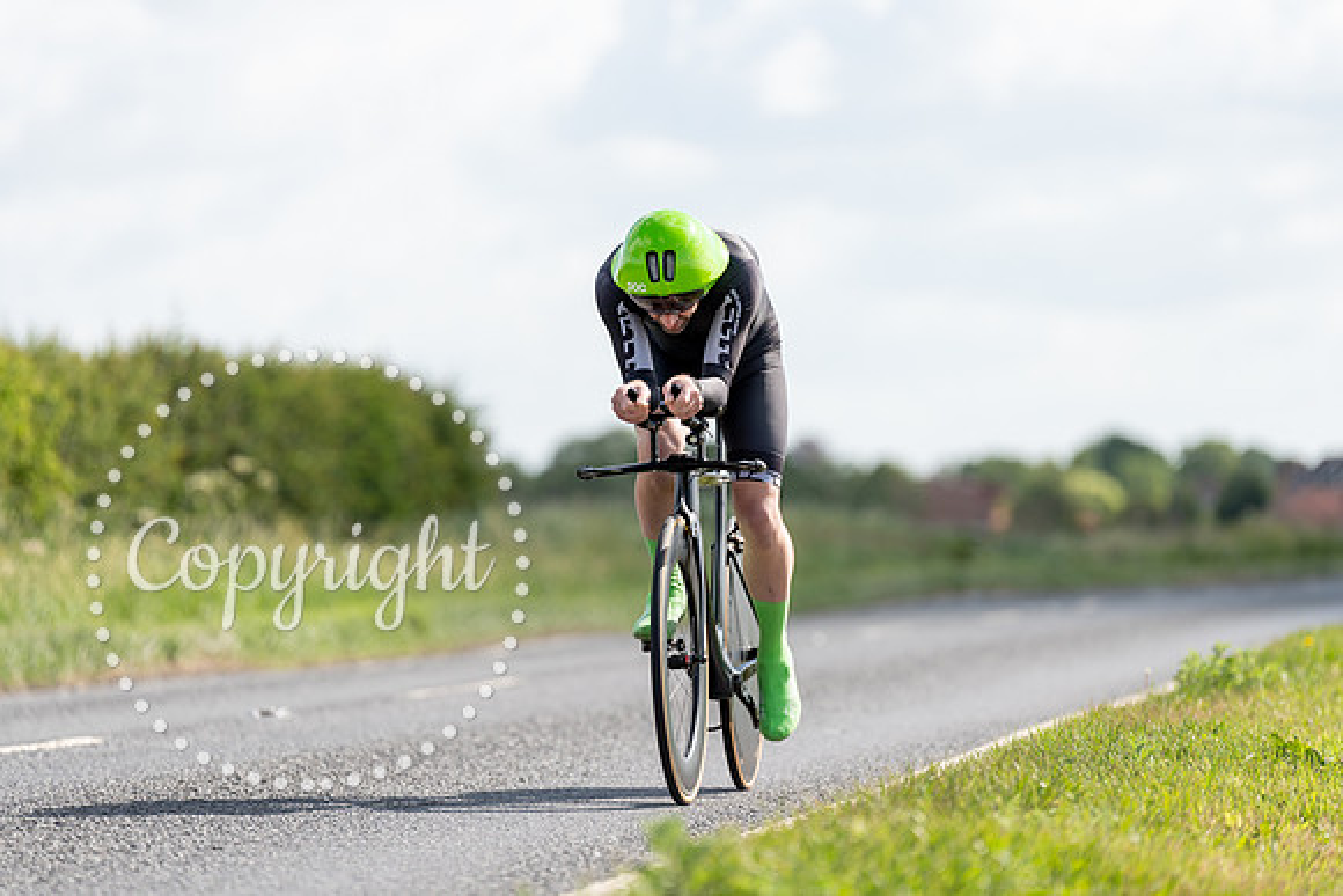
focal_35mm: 192
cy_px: 448
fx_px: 7161
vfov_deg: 7.2
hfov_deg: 10.7
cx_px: 672
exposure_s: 1/1000
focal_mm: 188
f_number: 3.2
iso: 100
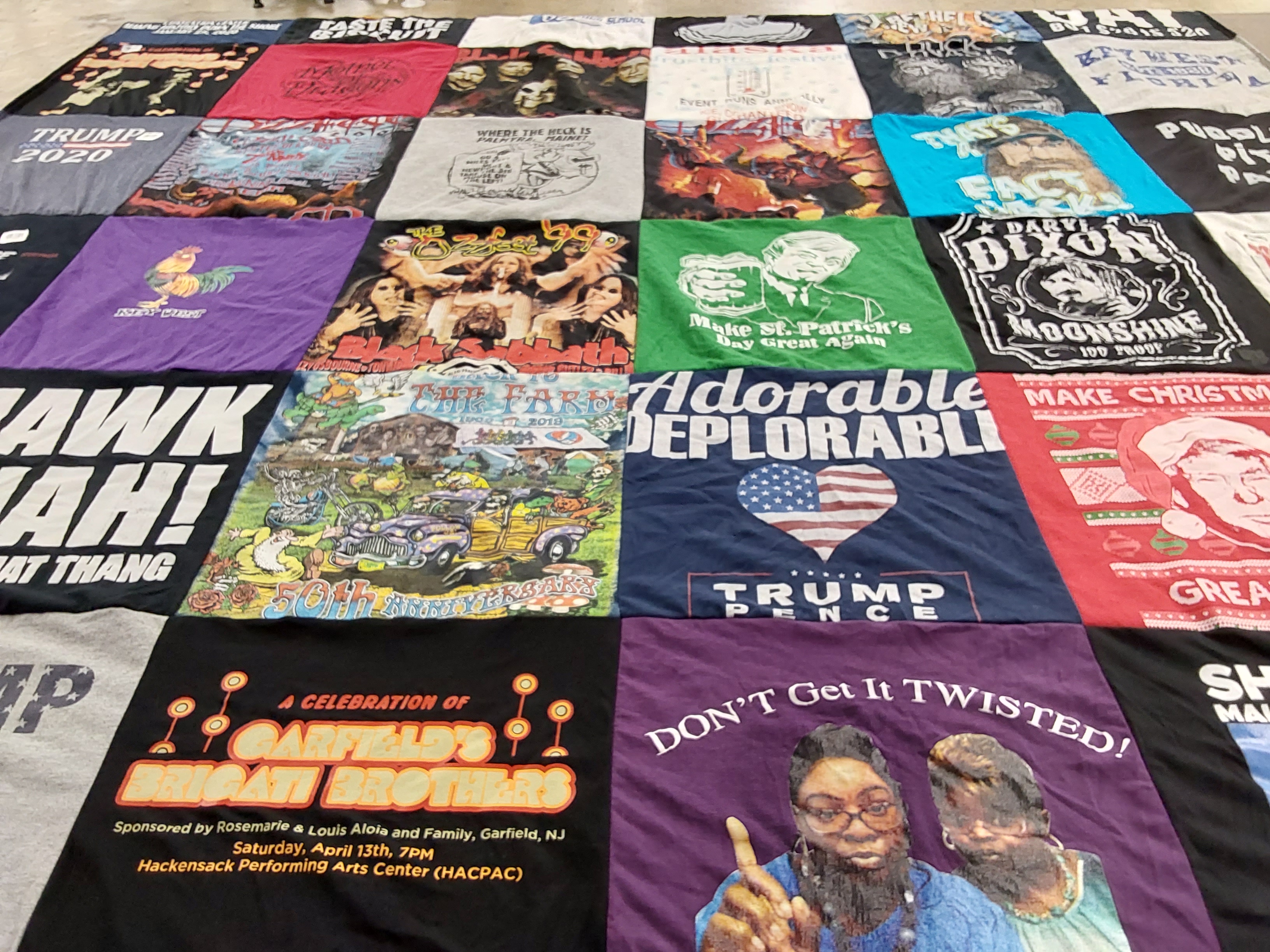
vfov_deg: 49.7
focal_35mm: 28
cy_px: 476
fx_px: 1027
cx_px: 635
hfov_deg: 63.4
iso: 160
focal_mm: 2.91
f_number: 1.9
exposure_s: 1/50
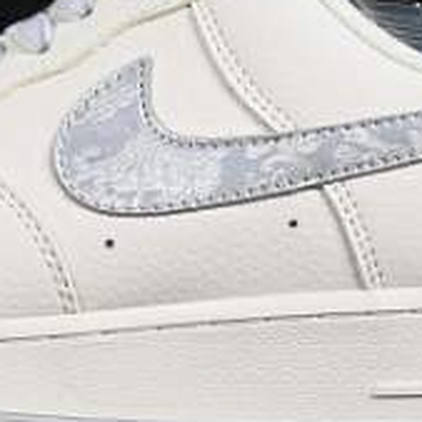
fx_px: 3807
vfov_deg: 6.3
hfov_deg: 6.3
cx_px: 90
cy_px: 95
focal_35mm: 276
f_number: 8
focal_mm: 50
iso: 160
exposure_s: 1/80
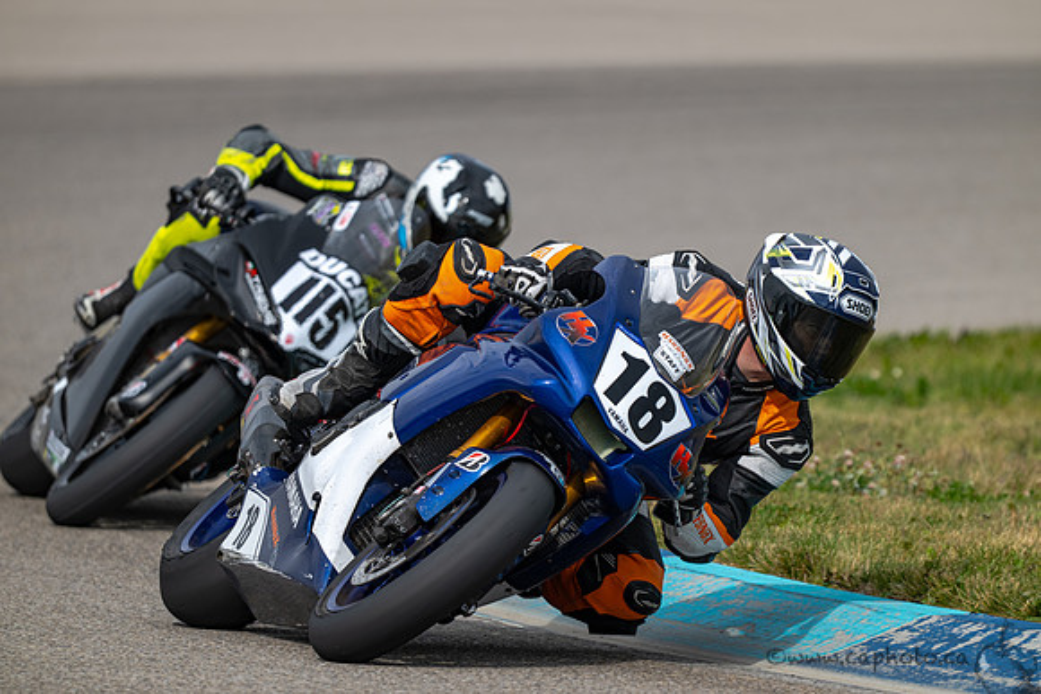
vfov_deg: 2.3
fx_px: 17353
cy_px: 347
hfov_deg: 3.4
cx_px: 520
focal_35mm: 600
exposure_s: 1/1250
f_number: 6.3
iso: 200
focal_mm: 600
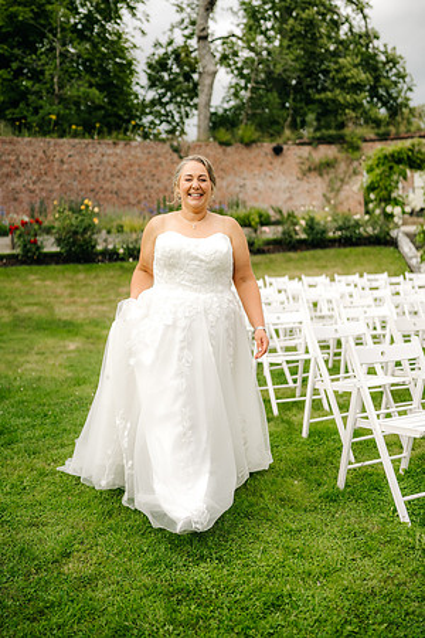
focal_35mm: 35
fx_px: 620
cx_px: 212
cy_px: 319
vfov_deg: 54.4
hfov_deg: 37.9
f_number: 1.4
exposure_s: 1/6400
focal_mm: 35
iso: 100
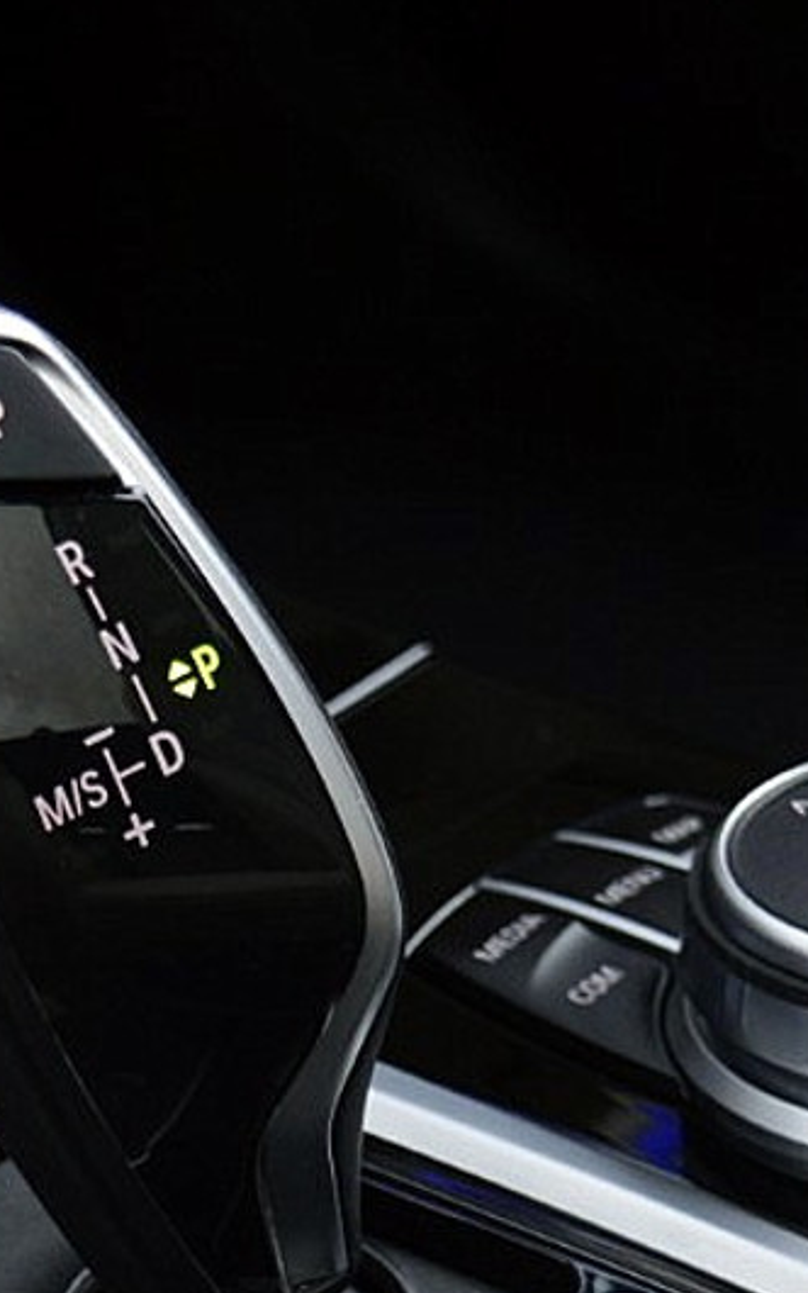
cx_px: 385
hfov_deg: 9.6
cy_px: 1118
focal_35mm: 137
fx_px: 4826
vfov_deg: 15.1
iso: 800
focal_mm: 34
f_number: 4.5
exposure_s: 1/60
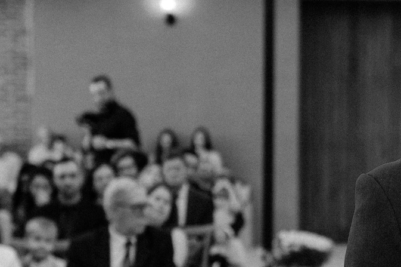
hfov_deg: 14.5
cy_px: 276
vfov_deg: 9.7
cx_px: 374
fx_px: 1558
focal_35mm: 140
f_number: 2.8
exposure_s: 1/250
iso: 640
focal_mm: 34
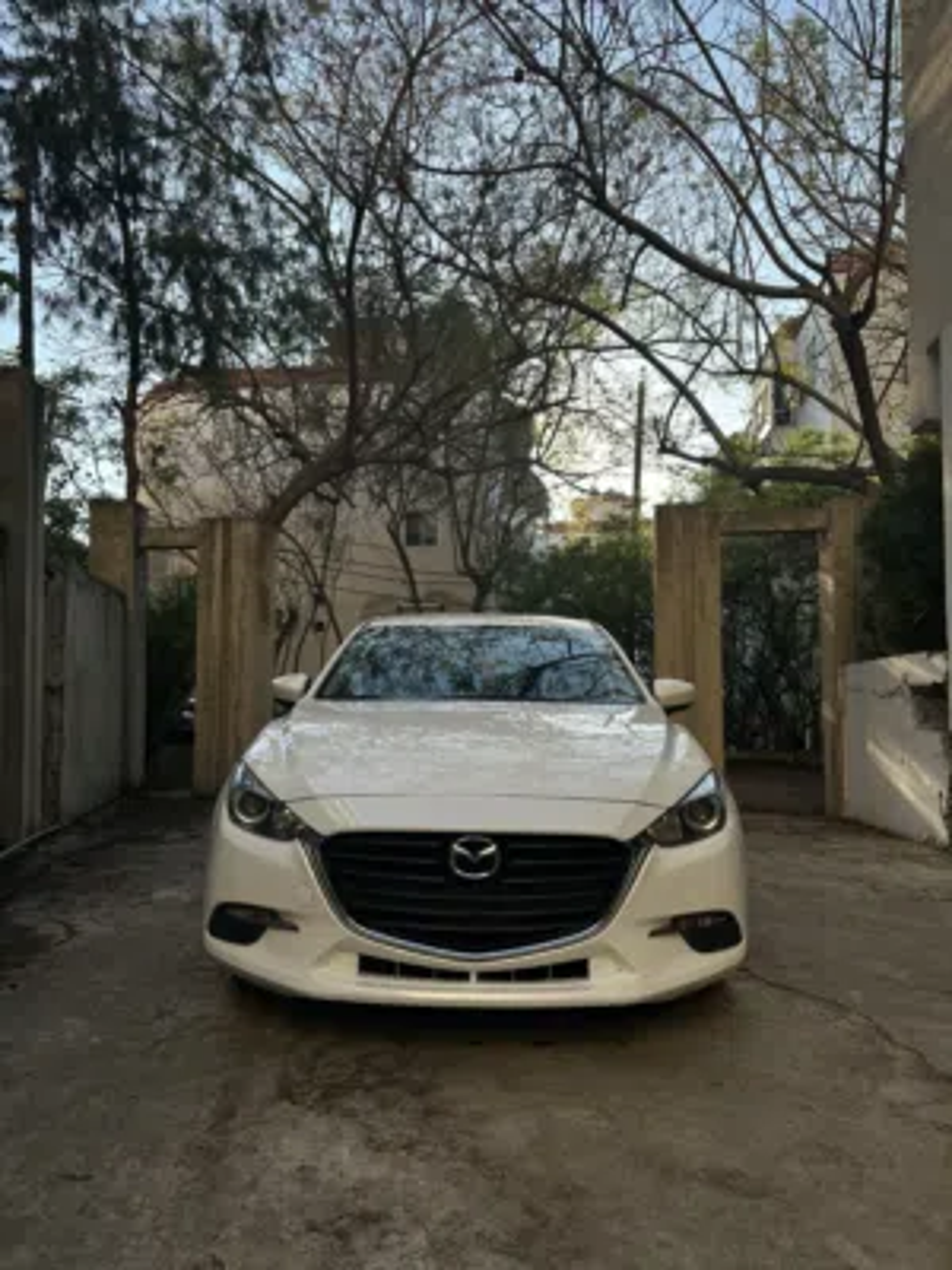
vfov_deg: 71.6
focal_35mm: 24
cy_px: 635
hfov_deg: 56.8
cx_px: 476
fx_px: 880
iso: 80
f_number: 1.78
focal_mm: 6.86
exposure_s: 1/1157
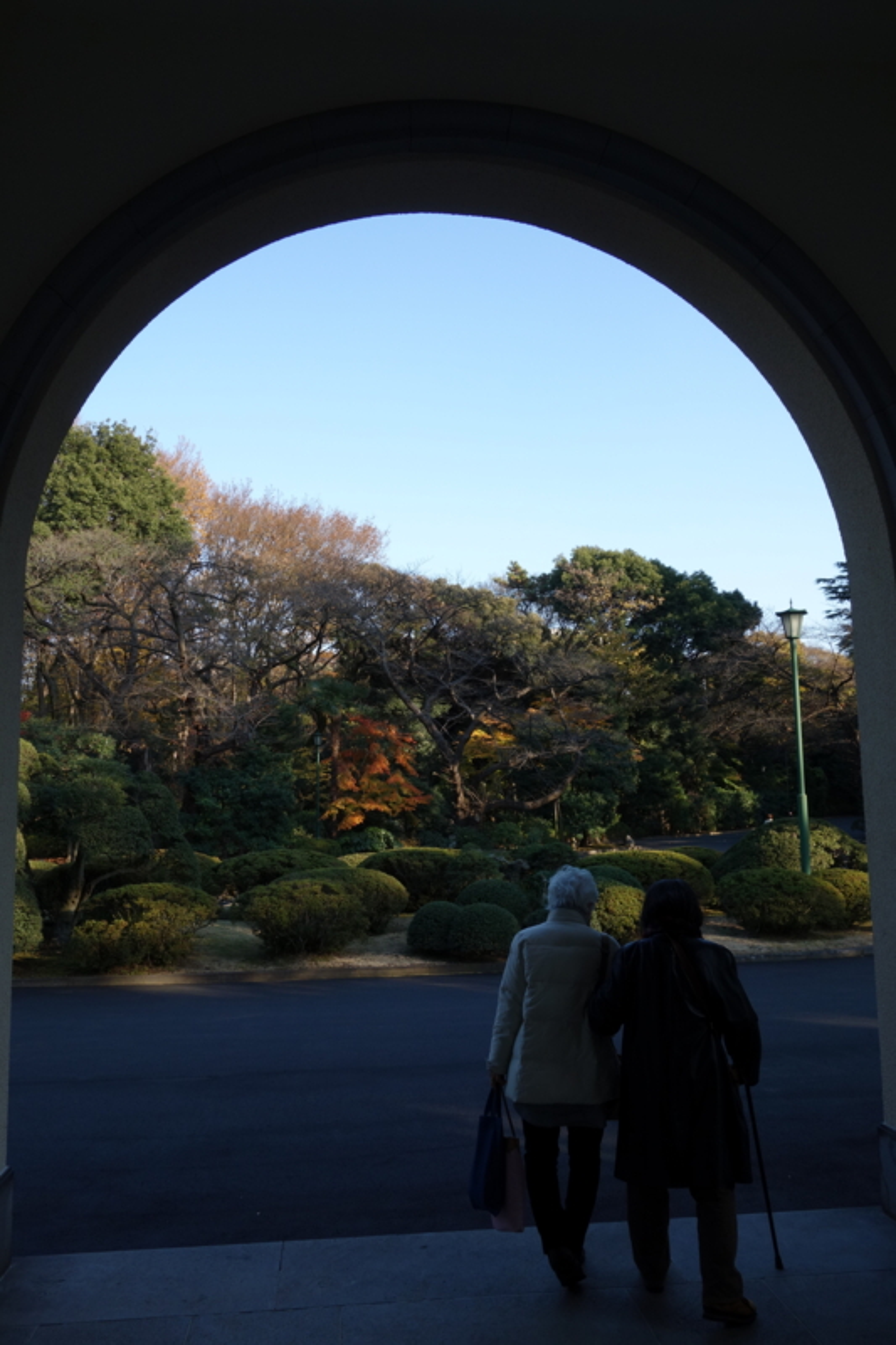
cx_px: 448
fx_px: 1046
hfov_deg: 46.4
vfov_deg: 65.5
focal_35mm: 28
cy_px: 672
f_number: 5.6
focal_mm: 10.4
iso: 125
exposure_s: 1/160
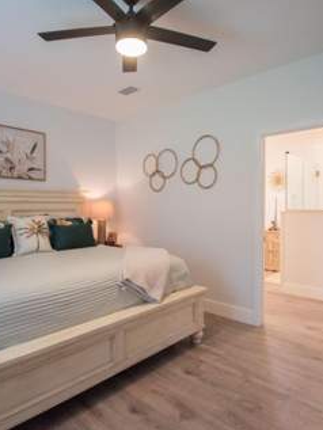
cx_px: 159
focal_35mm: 22
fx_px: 274
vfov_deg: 76.4
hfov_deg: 61.1
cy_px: 216
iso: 1250
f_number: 3.5
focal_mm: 10
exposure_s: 1/125
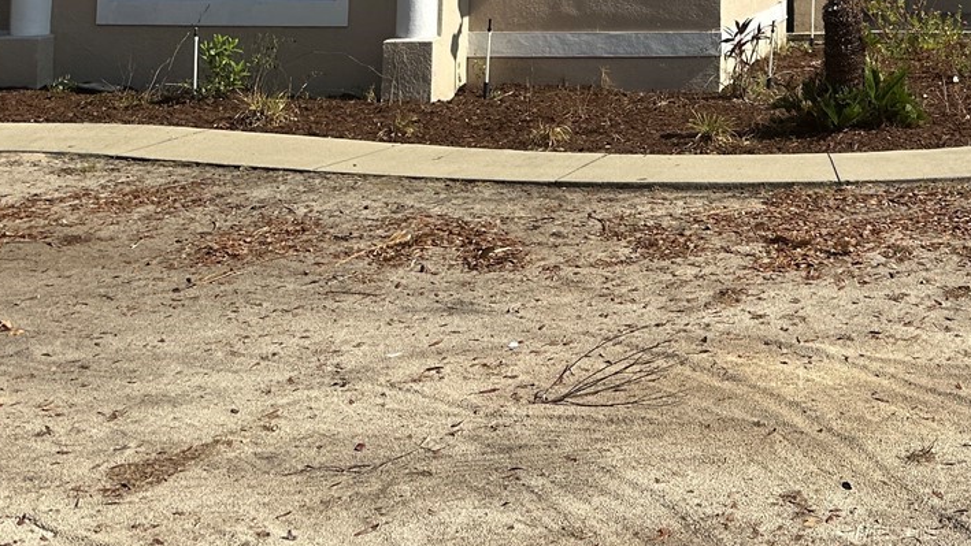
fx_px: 1519
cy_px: -241
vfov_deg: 18.4
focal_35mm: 59
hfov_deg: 33.3
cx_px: 901
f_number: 1.78
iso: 80
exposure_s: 1/5000
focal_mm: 6.86
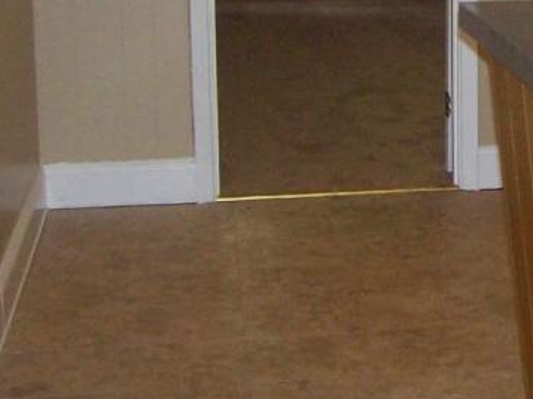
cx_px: 613
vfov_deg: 14.0
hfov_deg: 18.3
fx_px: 1585
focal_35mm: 103
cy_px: -37
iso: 140
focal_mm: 6
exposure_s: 1/64
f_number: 2.7
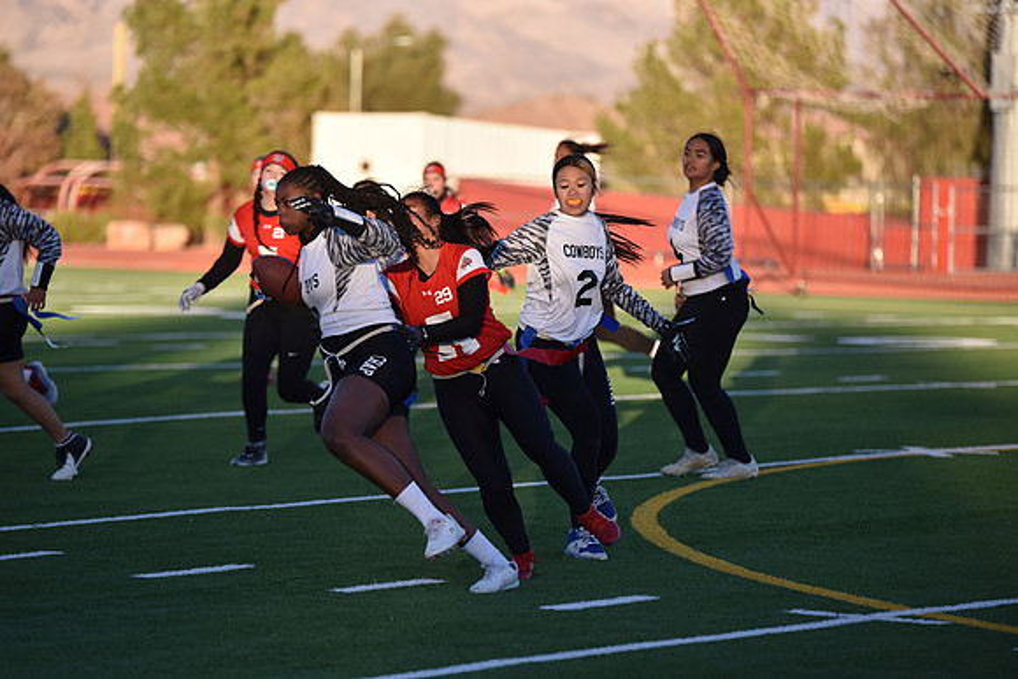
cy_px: 340
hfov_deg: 11.4
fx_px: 5091
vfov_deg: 7.6
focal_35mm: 180
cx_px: 509
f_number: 2.8
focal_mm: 180
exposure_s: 1/4000
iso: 640
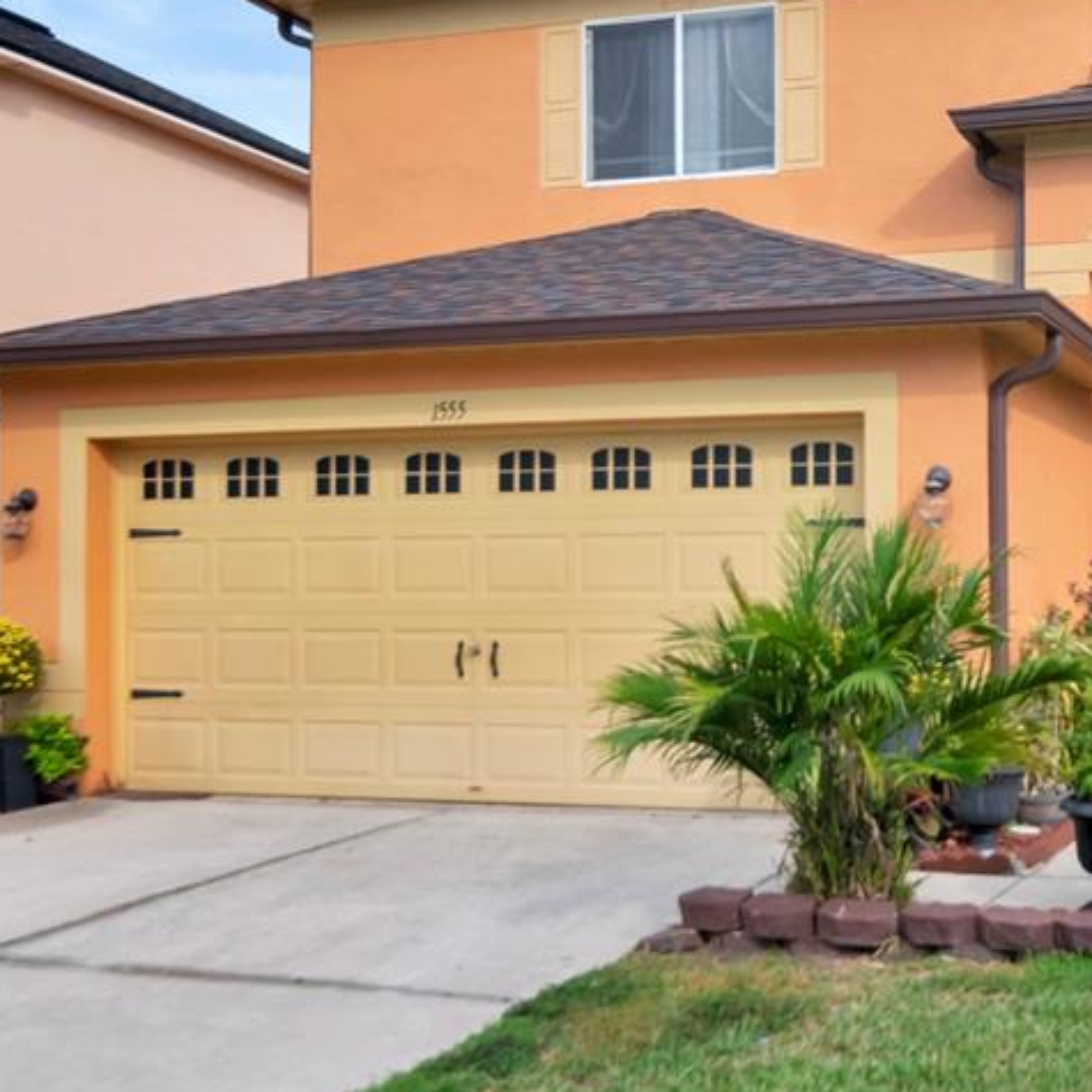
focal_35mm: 44
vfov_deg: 38.3
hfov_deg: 35.6
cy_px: 503
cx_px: 1023
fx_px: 1570
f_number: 7.1
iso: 800
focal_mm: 16
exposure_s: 1/1600
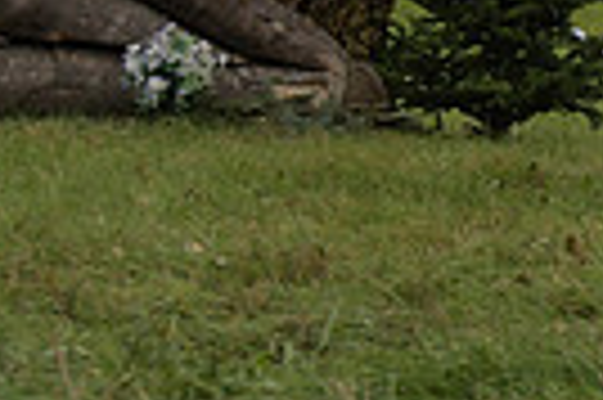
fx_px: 2392
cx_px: 1238
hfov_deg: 12.5
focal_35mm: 143
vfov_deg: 8.9
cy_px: -434
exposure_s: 1/4000
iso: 720
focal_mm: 22
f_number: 5.6
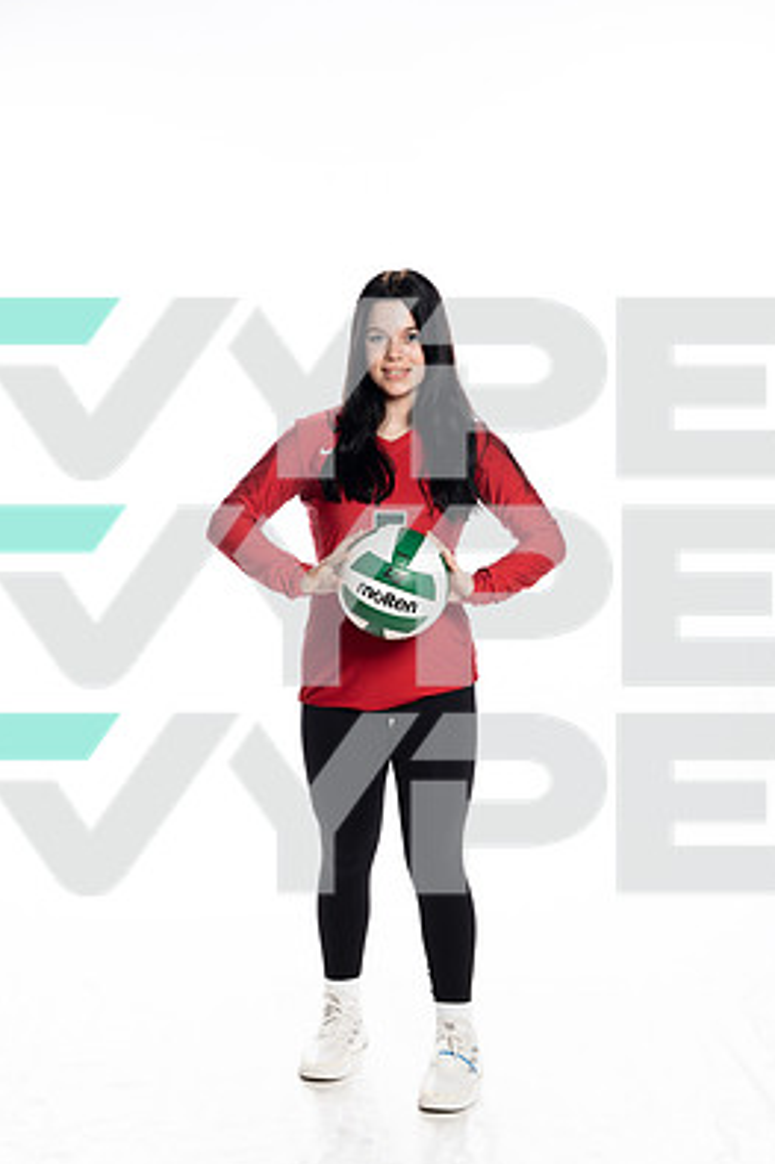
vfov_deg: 35.1
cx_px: 383
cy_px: 598
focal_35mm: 57
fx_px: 1842
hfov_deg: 23.8
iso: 400
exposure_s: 1/250
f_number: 8
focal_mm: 50
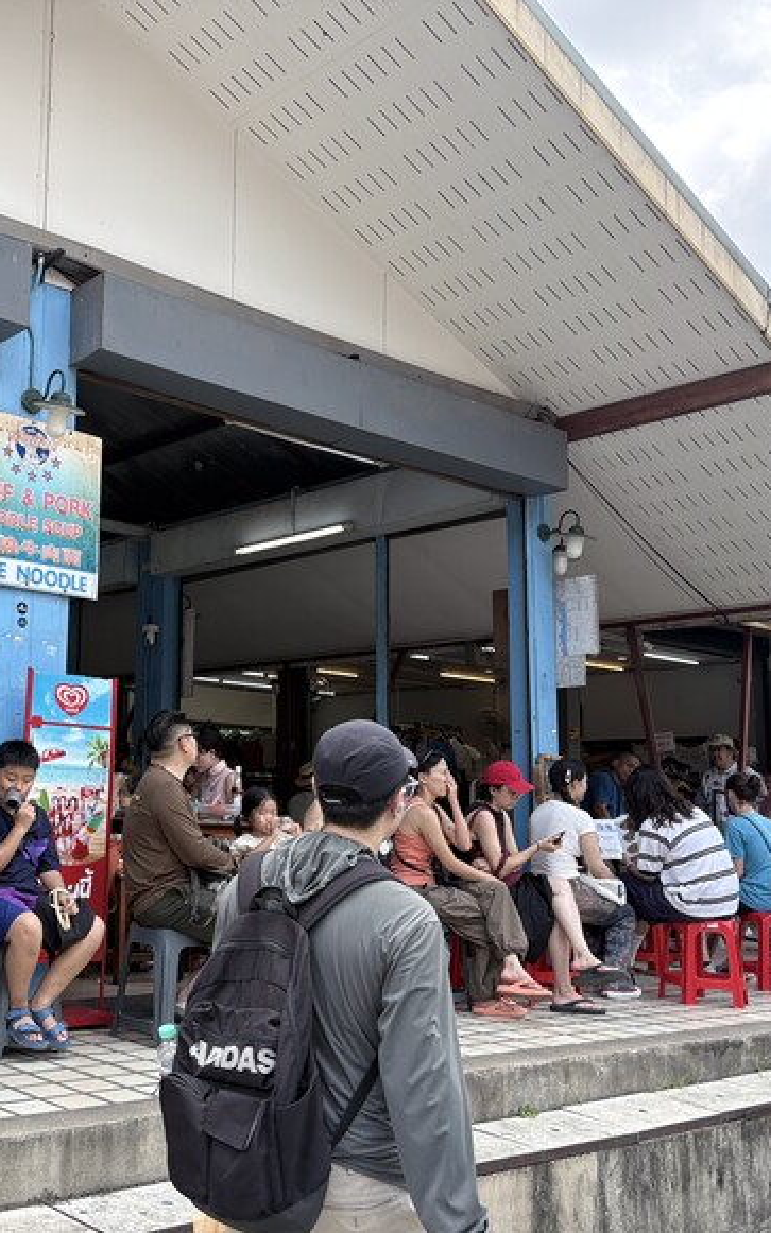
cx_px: 144
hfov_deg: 33.4
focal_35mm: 37
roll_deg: +0.2
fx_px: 1244
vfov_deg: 52.8
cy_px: 616
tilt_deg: +8.3
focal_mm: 5.96
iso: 50
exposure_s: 1/507
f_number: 1.6
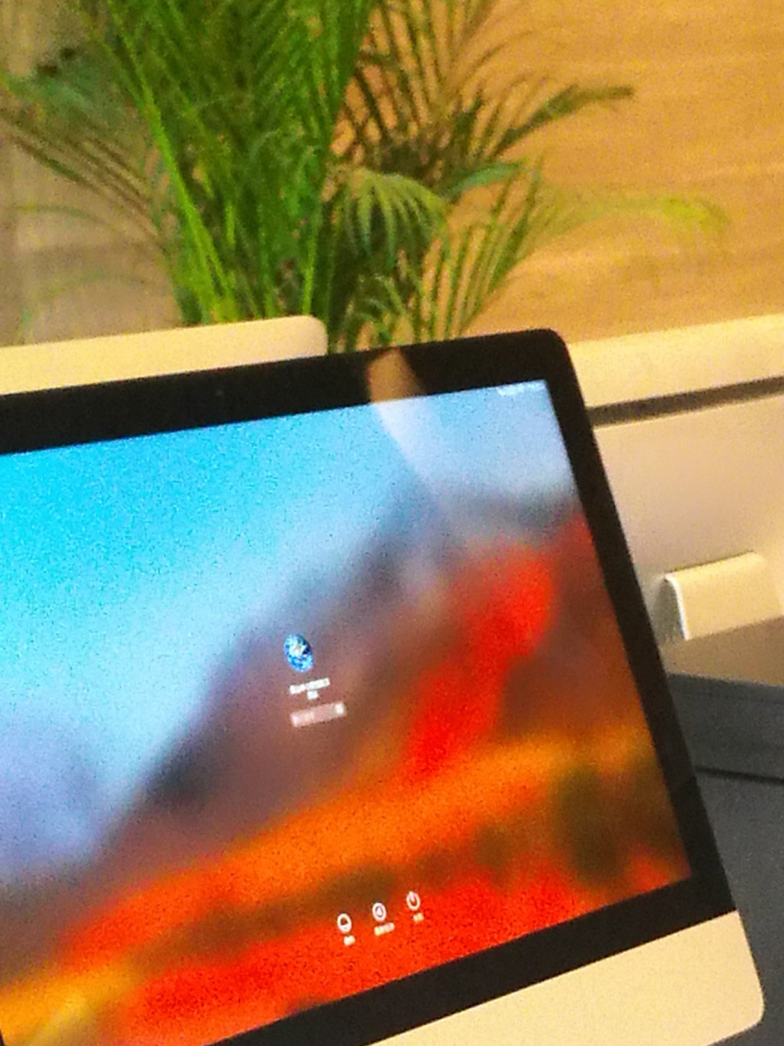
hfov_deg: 13.5
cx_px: 605
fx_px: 3291
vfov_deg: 17.6
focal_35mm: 109
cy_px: 1027
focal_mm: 4.04
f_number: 2
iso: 160
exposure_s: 1/33.3
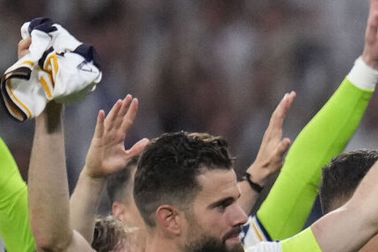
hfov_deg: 1.8
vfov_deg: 1.2
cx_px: 395
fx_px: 11711
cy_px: 284
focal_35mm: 1115
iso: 3200
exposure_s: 1/2500
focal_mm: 400
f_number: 2.8
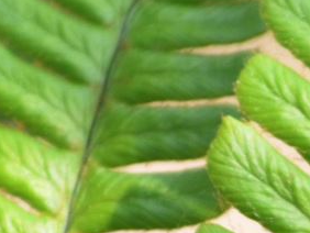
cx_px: 795
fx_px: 5347
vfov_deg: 2.5
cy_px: 525
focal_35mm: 597
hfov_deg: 3.3
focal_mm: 55
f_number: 5.6
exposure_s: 1/200
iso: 400
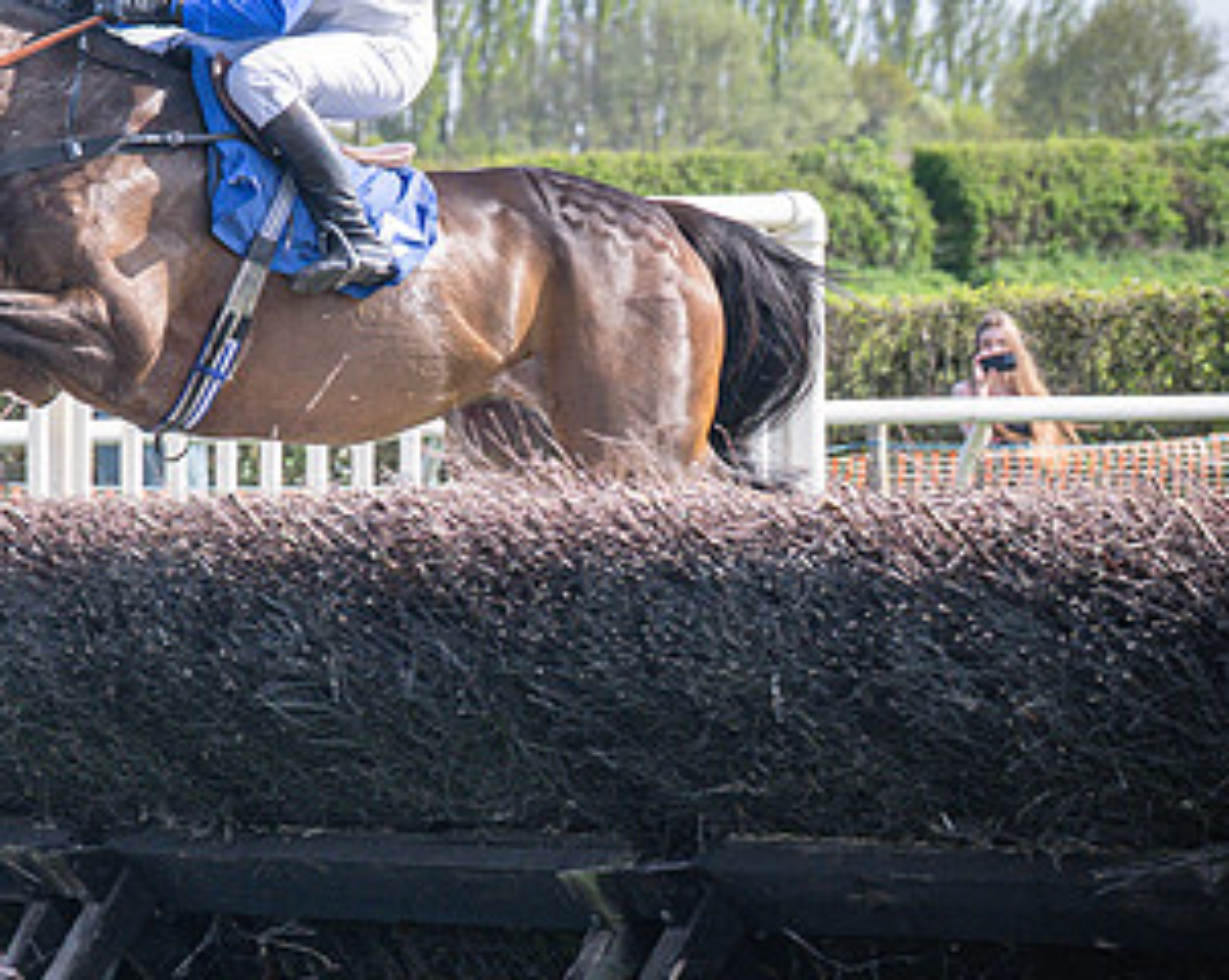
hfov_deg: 6.9
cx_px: 164
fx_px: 10208
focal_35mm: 281
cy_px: 485
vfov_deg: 5.5
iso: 400
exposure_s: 1/1600
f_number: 4
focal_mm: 78
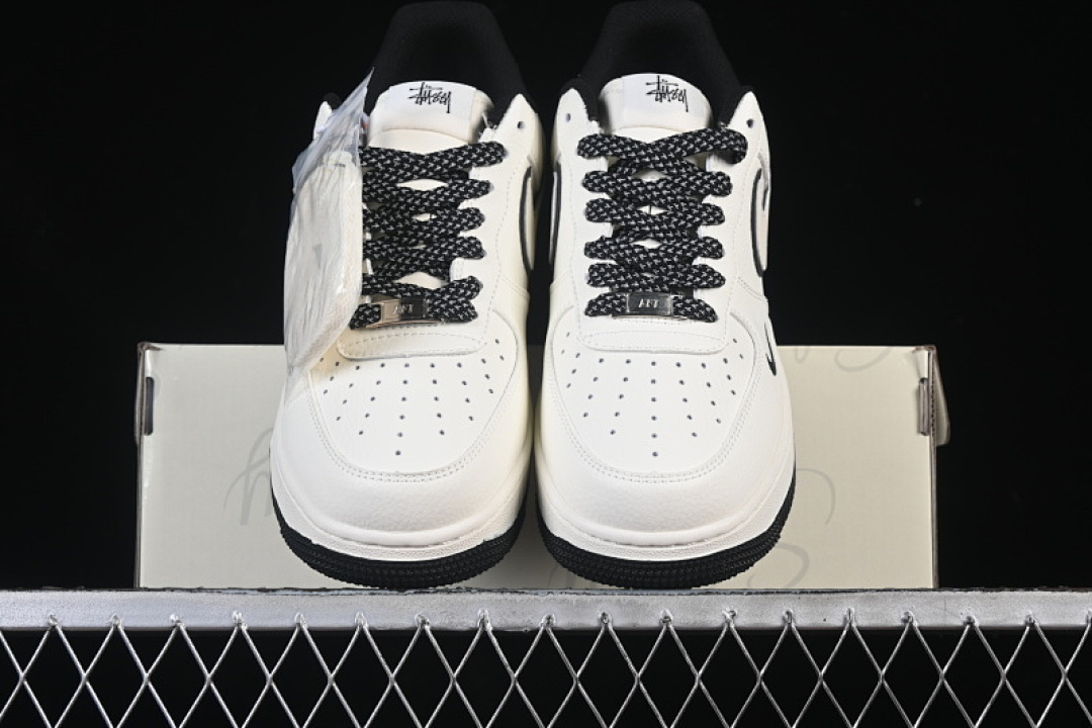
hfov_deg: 27.0
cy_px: 364
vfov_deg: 18.2
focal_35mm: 75
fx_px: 2275
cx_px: 546
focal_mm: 50
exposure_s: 1/80
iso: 160
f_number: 8
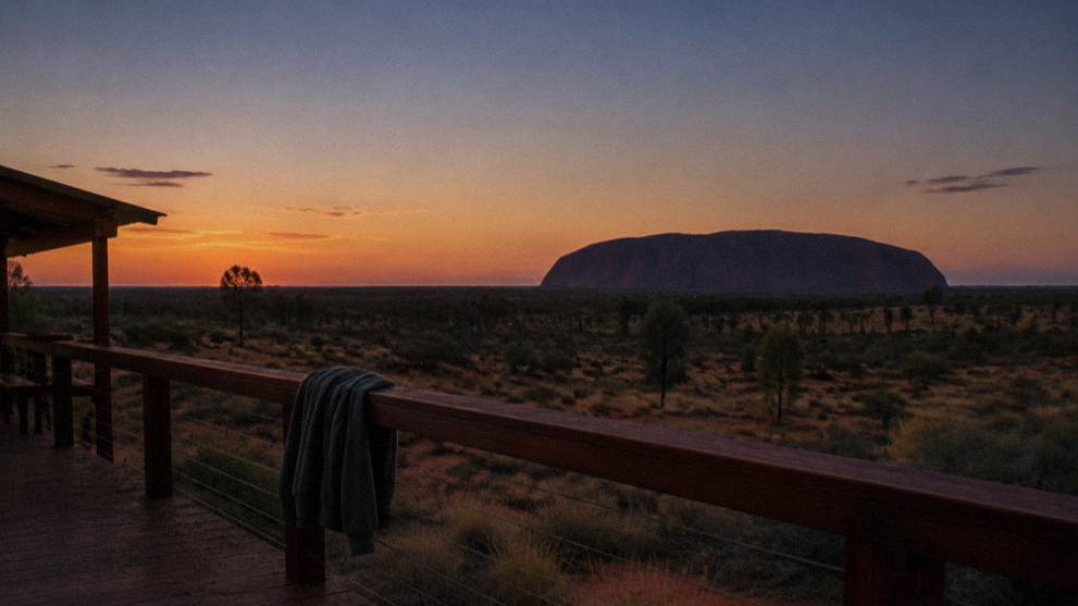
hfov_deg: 54.0
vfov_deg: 31.9
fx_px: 1057
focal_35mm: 37
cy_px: 358
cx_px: 535
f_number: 8
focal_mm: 35
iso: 6400
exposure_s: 1/40
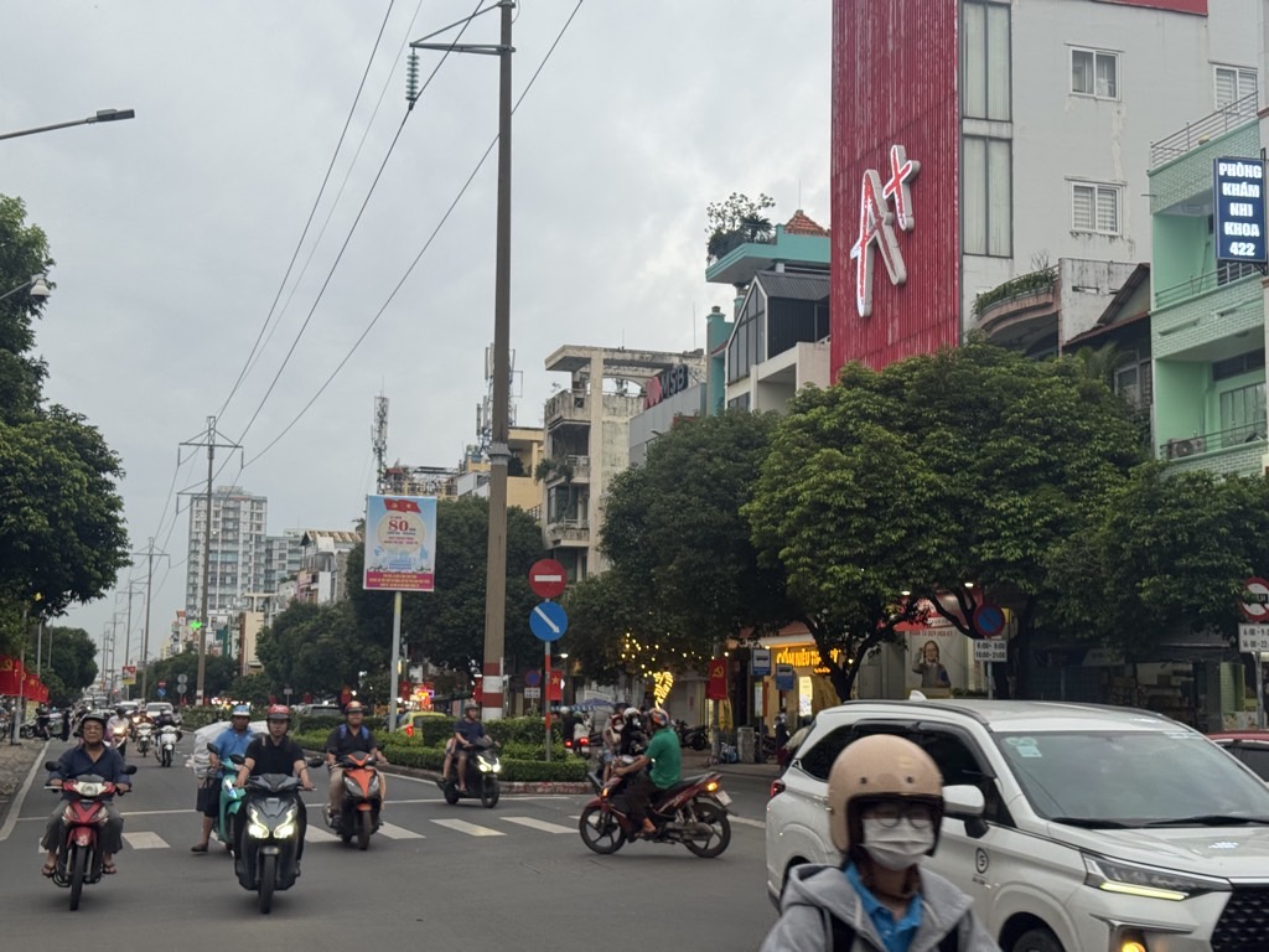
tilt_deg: +6.8
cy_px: 476
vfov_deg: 30.3
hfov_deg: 39.7
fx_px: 1760
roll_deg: -0.8
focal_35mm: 48
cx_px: 634
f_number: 1.78
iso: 64
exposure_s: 1/121
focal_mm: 6.76
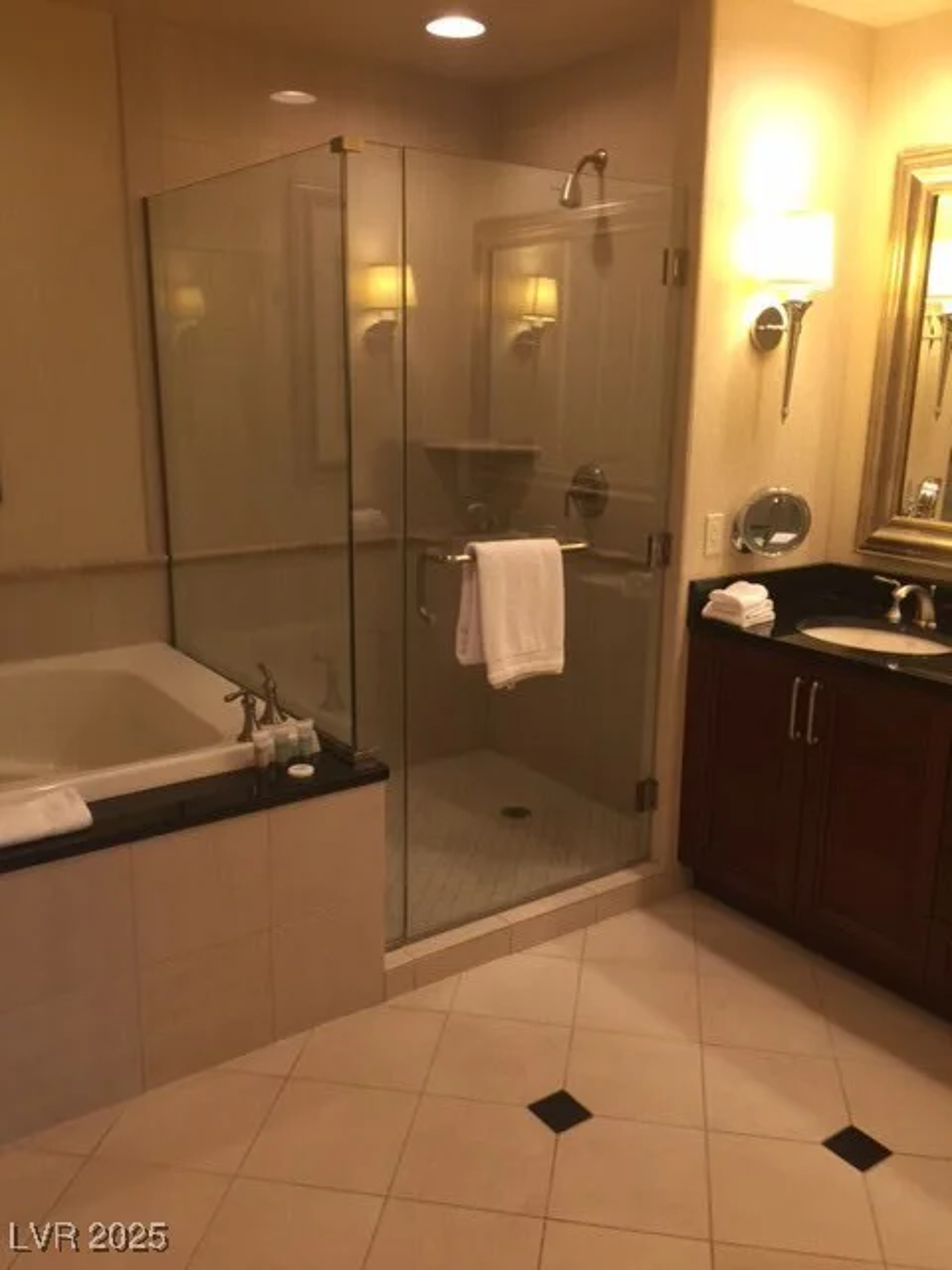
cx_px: 476
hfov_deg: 48.2
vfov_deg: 61.7
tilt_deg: -12.8
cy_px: 635
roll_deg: -0.6
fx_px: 1063
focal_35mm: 29
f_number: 2.2
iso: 40
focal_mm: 4.15
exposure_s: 1/15
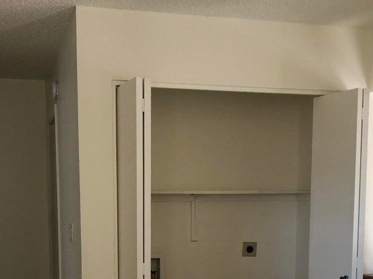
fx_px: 614
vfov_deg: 24.5
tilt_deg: -5.8
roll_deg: +0.2
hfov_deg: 33.7
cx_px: 149
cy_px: 280
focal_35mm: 57
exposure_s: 1/20
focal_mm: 4
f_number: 1.8
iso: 40
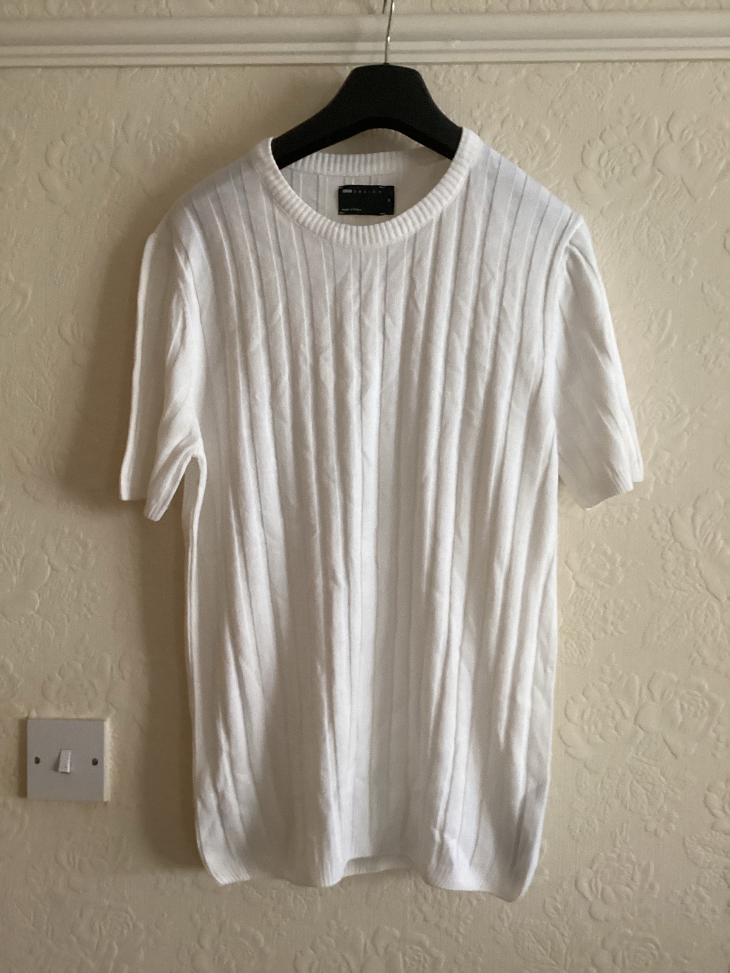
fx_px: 872
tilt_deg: -1.1
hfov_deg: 45.4
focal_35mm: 31
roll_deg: -2.3
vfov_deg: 58.4
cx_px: 365
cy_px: 486
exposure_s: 1/40
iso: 250
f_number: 2.4
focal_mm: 3.3
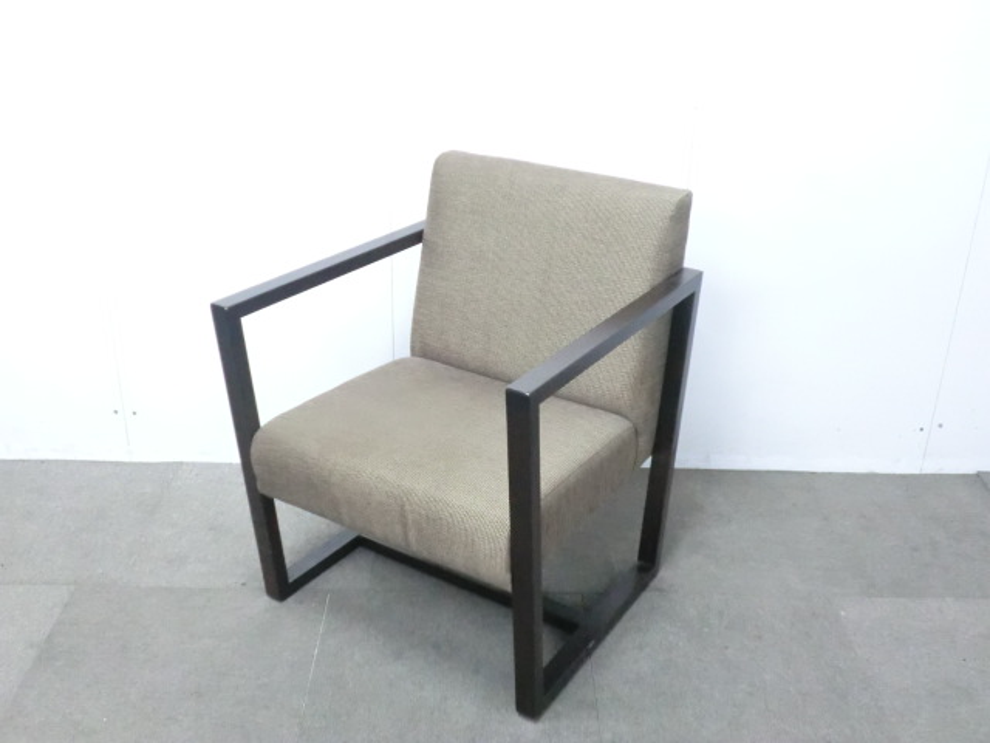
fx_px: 1087
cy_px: 372
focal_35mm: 38
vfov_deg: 37.7
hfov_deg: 49.0
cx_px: 495
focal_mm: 6.9
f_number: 3.9
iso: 800
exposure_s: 1/25
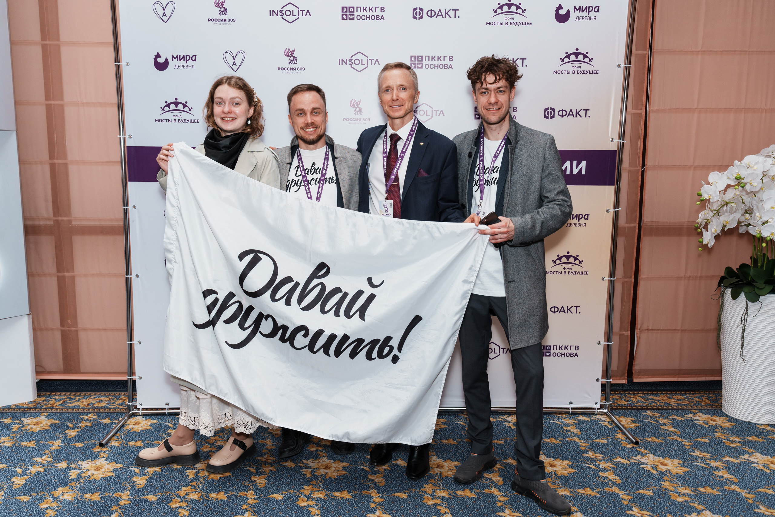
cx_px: 388
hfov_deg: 63.7
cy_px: 258
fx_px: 624
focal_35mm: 29
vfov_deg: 45.0
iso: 250
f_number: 5
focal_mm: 29
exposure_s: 1/200
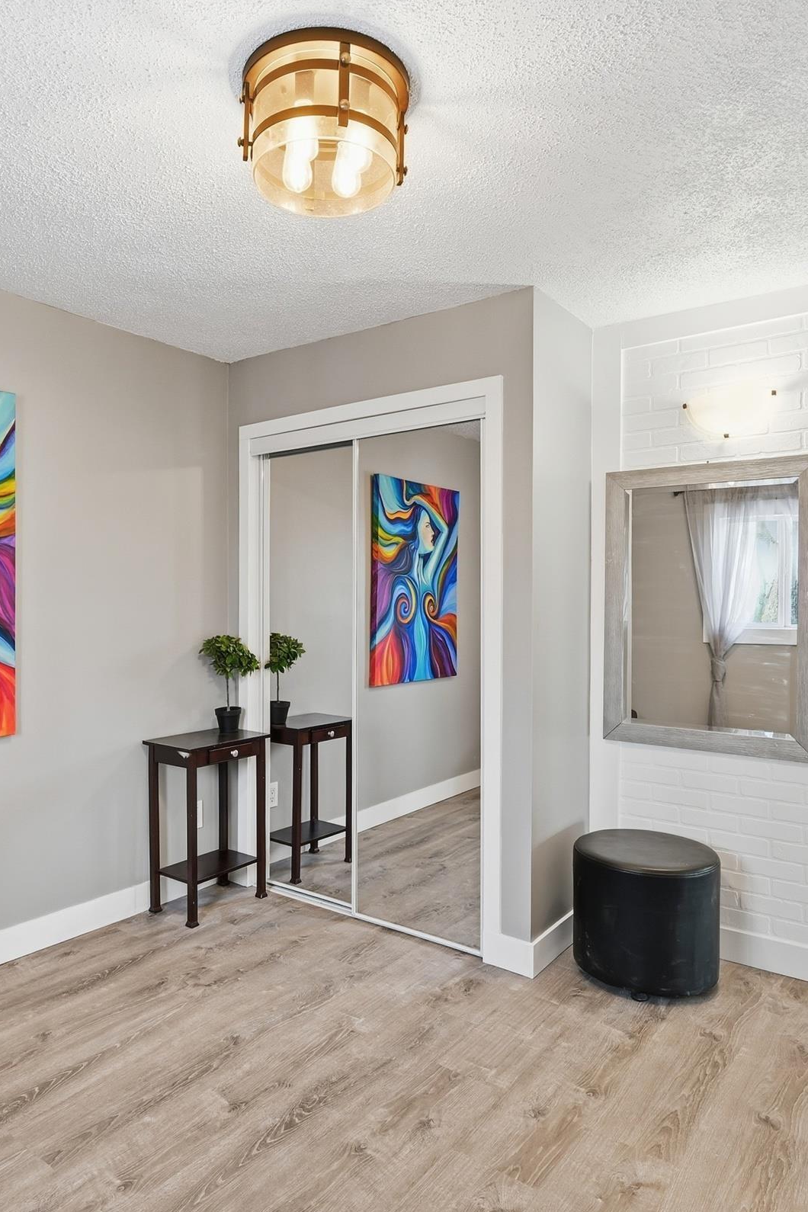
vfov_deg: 76.6
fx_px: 767
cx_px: 352
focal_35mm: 23
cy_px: 605
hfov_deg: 55.4
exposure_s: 1/6
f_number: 8
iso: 100
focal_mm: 14.5
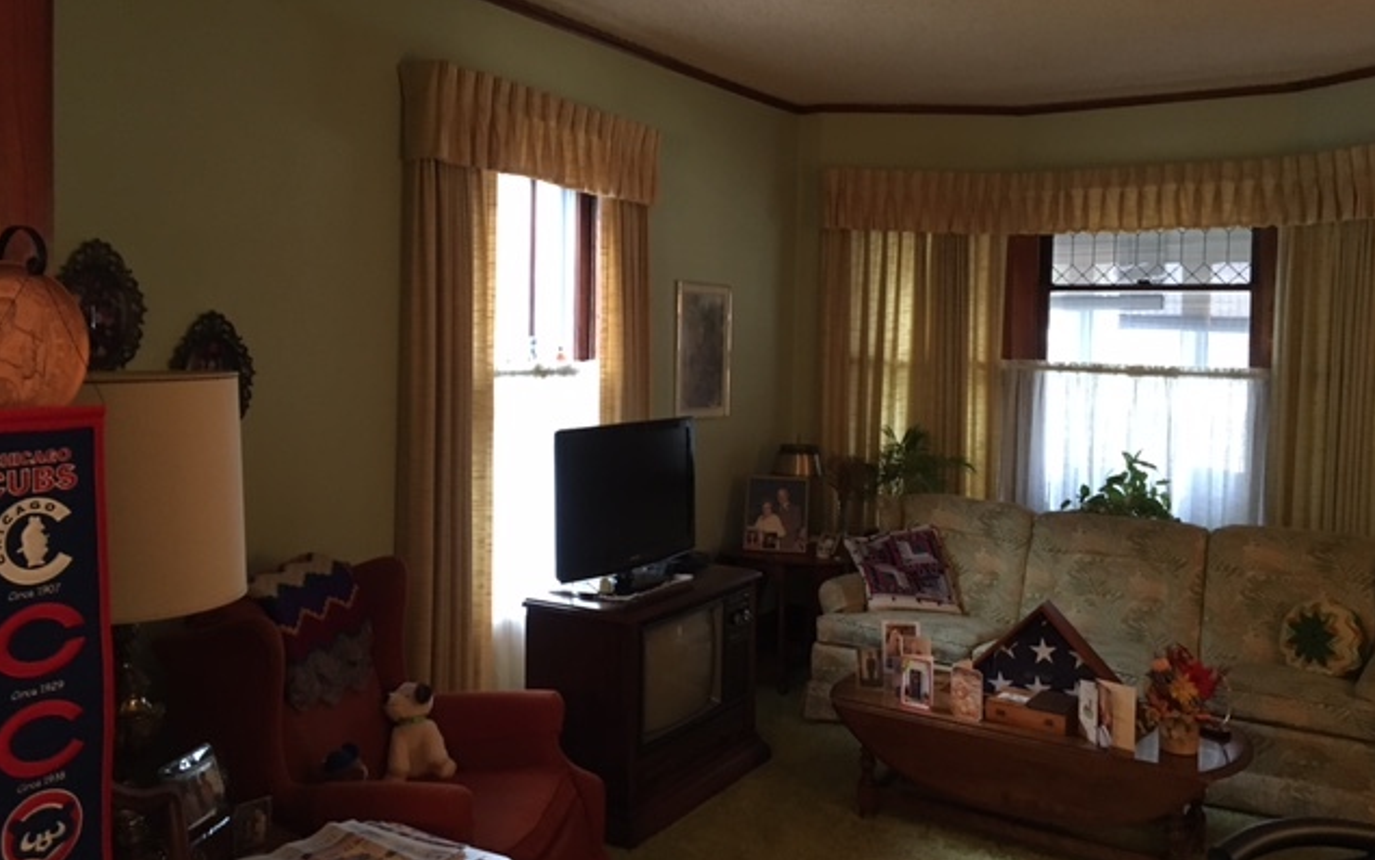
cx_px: 689
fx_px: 1162
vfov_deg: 40.5
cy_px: 364
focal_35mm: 31
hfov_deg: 61.2
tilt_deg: -0.5
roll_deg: -0.9
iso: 200
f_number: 2.2
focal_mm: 4.15
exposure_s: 1/15
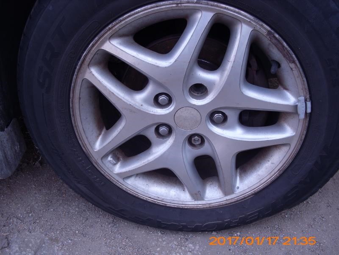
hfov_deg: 51.4
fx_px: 353
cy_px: 128
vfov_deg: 39.7
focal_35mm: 36
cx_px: 170
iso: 80
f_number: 3.1
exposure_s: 1/100
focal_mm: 6.3
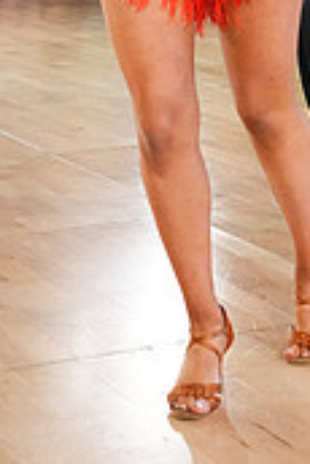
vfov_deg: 15.6
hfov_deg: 11.0
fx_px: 1611
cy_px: -127
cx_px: 209
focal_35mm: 125
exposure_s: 1/200
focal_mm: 37
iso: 5000
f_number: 6.3
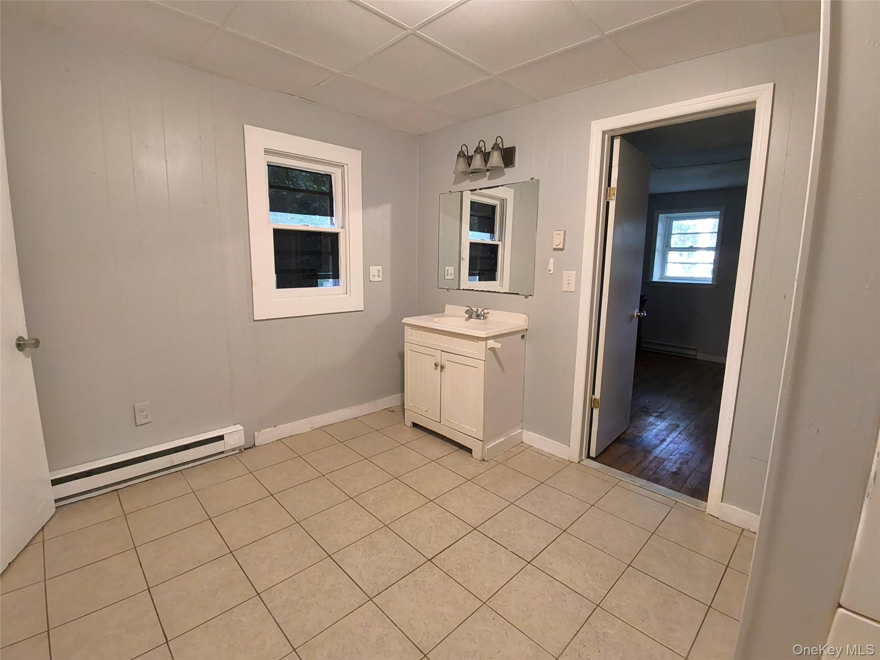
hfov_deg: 94.5
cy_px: 330
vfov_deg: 78.1
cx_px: 440
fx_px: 407
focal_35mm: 16
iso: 320
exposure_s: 1/30
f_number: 2.2
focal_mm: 1.46
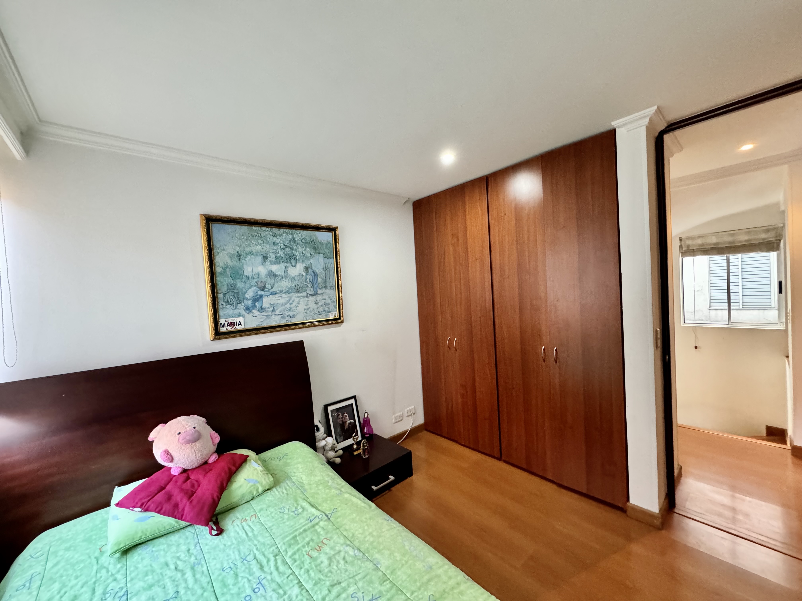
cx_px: 401
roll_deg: +3.0
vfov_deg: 85.7
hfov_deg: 102.1
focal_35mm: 14
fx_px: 324
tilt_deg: -0.9
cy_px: 300
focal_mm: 2.22
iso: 800
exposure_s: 1/60
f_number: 2.2
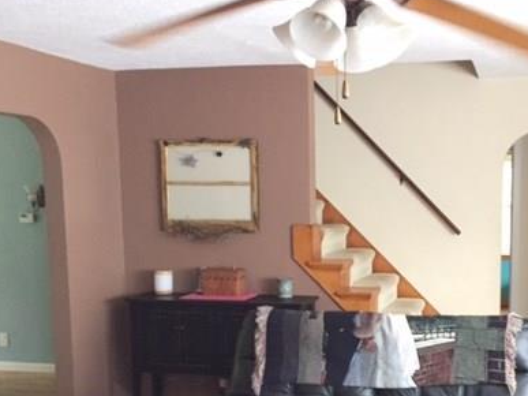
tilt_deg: -7.9
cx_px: 364
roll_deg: -0.8
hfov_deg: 39.1
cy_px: 288
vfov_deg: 29.8
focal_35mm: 48
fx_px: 732
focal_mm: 4.15
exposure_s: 1/15
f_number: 2.2
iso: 250
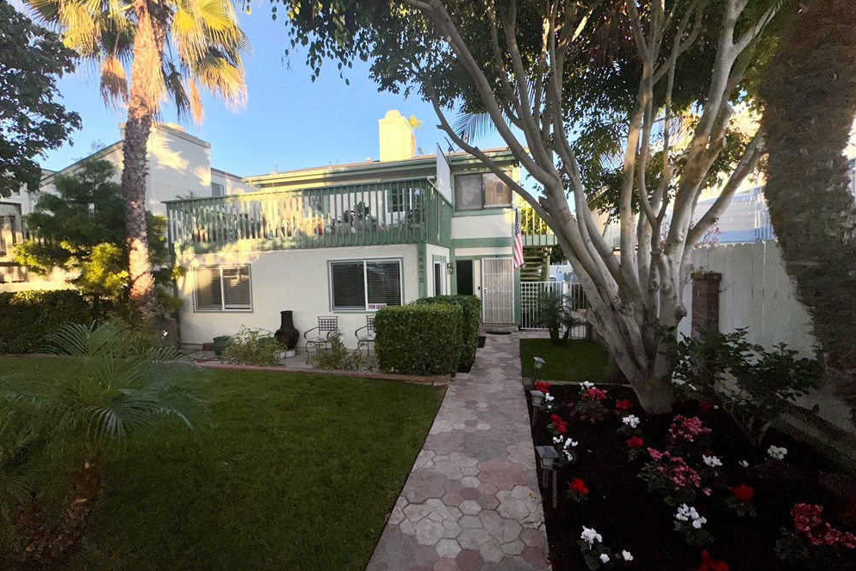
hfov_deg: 100.4
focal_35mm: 15
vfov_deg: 77.3
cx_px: 418
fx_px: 357
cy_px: 283
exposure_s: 1/1114
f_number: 2.2
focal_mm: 2.22
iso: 32
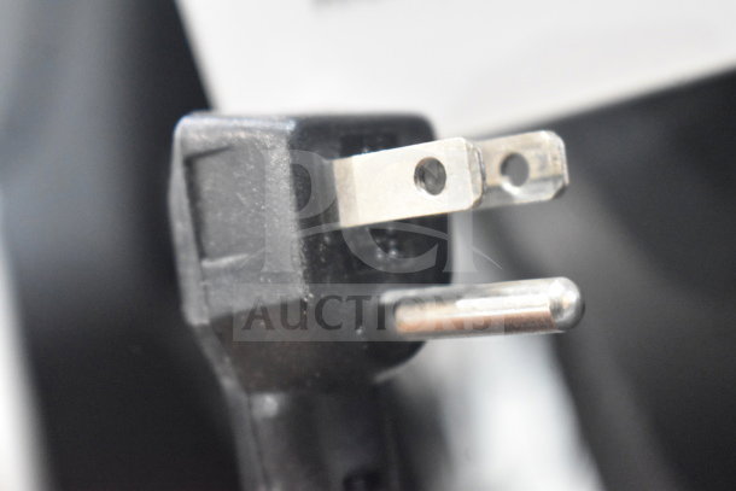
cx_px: 368
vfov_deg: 16.6
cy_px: 246
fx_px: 1687
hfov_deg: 24.6
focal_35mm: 82
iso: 8000
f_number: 5.6
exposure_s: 1/100
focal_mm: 55
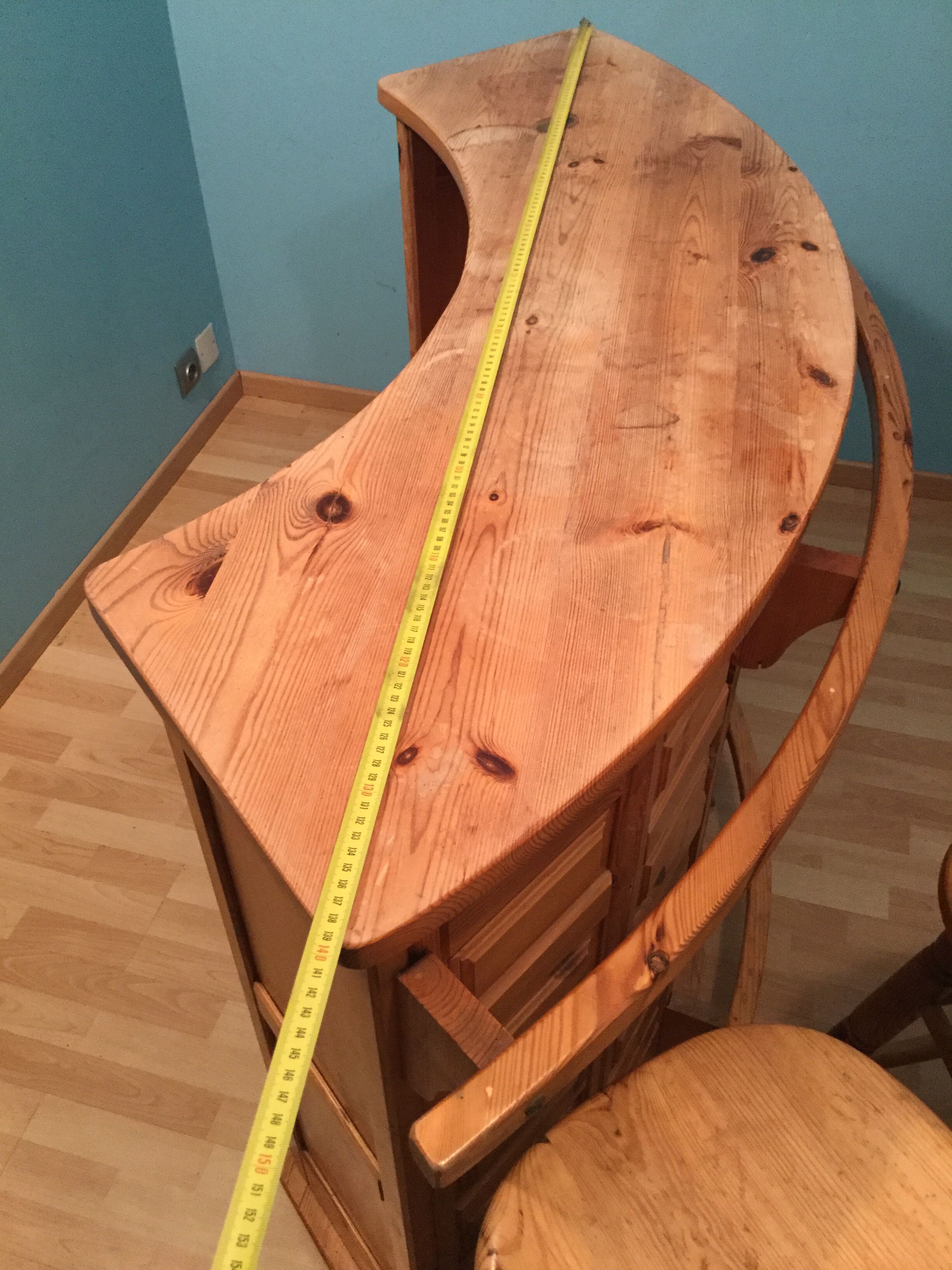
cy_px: 635
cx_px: 476
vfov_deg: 58.4
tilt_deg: -43.5
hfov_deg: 45.4
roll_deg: +3.2
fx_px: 1137
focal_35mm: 31
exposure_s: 1/17
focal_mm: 3.3
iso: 200
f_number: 2.4
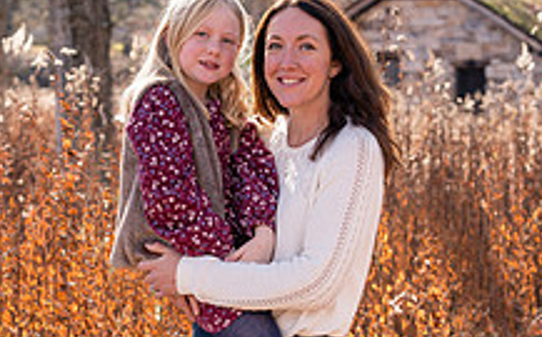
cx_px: 252
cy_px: 287
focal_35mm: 180
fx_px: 2655
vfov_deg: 7.3
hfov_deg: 11.7
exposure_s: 1/250
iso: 250
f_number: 6.3
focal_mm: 85
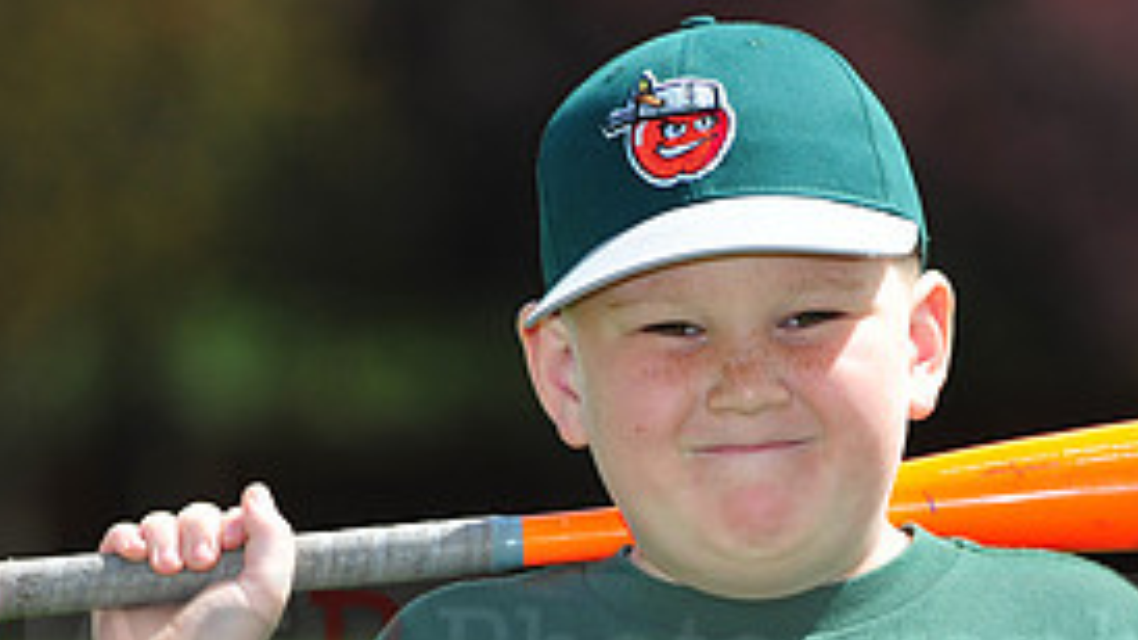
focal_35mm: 444
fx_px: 13395
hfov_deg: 4.9
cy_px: 628
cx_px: 723
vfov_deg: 2.7
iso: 400
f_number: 5
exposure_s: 1/2000
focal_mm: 200
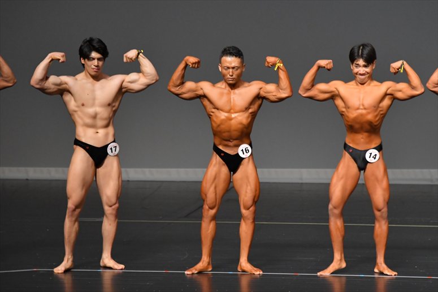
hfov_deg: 6.5
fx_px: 3831
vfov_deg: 4.4
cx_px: 219
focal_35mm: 315
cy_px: 146
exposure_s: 1/400
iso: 4000
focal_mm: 210
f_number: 5.6
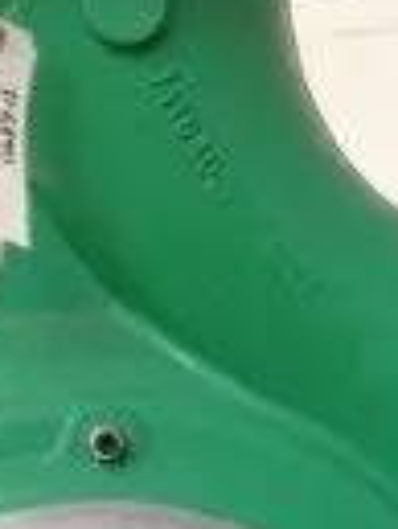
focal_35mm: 173
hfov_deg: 8.6
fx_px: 2648
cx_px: 234
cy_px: 931
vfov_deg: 10.7
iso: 125
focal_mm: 4.28
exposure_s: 1/20
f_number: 2.4
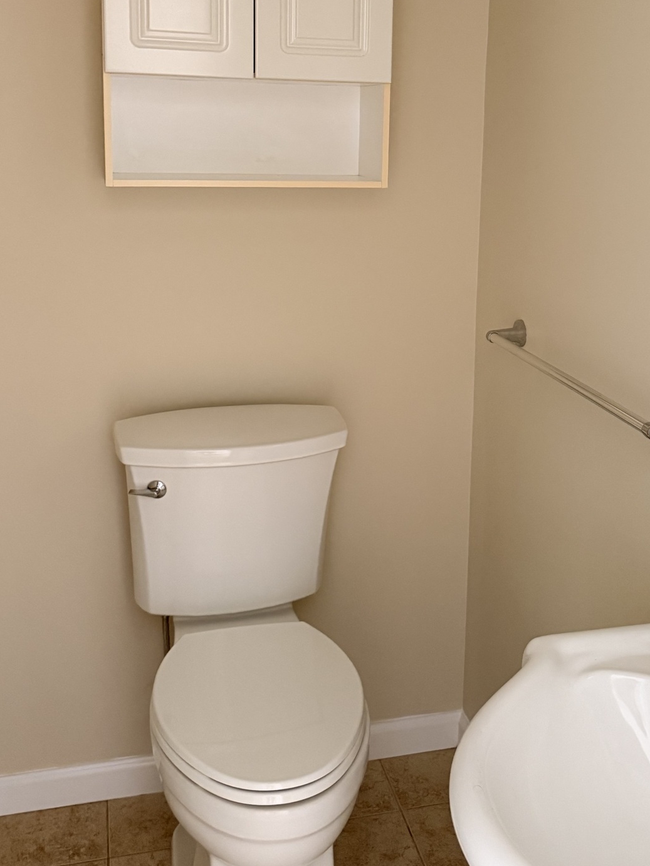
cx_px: 394
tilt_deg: -8.1
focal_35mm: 40
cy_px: 265
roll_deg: -2.3
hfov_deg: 35.8
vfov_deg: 45.8
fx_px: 1001
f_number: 1.78
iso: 640
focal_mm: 6.76
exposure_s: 1/60
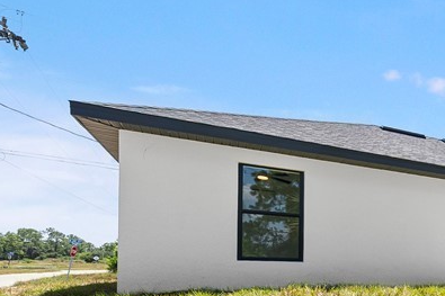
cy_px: 261
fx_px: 408
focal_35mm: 33
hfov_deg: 38.9
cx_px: 551
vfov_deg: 37.6
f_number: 9
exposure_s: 1/125
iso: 200
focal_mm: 12
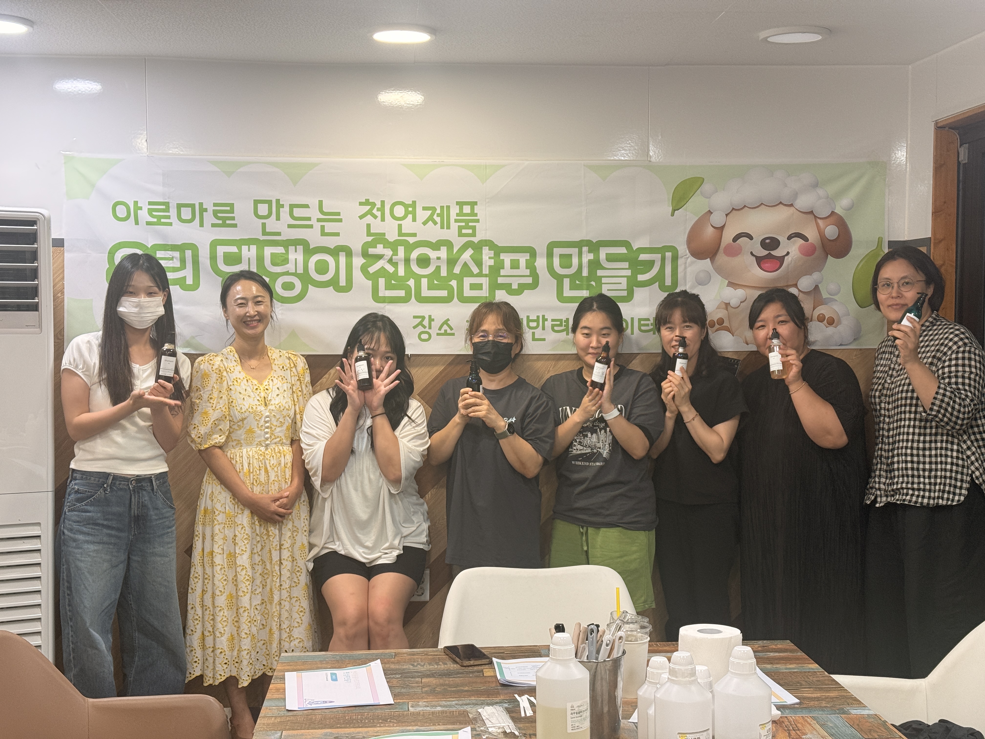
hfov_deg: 39.7
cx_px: 492
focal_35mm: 48
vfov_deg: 30.3
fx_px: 1366
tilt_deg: -2.3
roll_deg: +0.4
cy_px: 370
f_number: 1.78
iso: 64
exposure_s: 1/60
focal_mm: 6.76
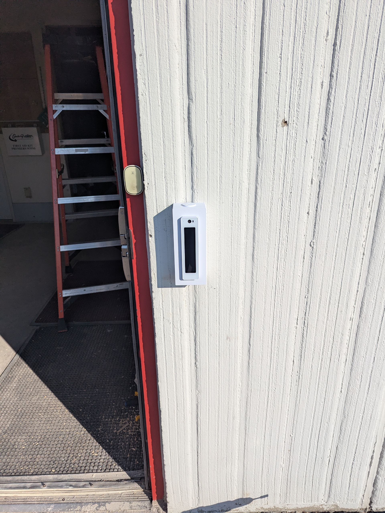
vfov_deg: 71.6
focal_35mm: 24
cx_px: 192
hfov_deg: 56.8
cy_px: 256
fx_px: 356
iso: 76
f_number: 1.85
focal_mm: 6.81
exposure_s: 1/4926
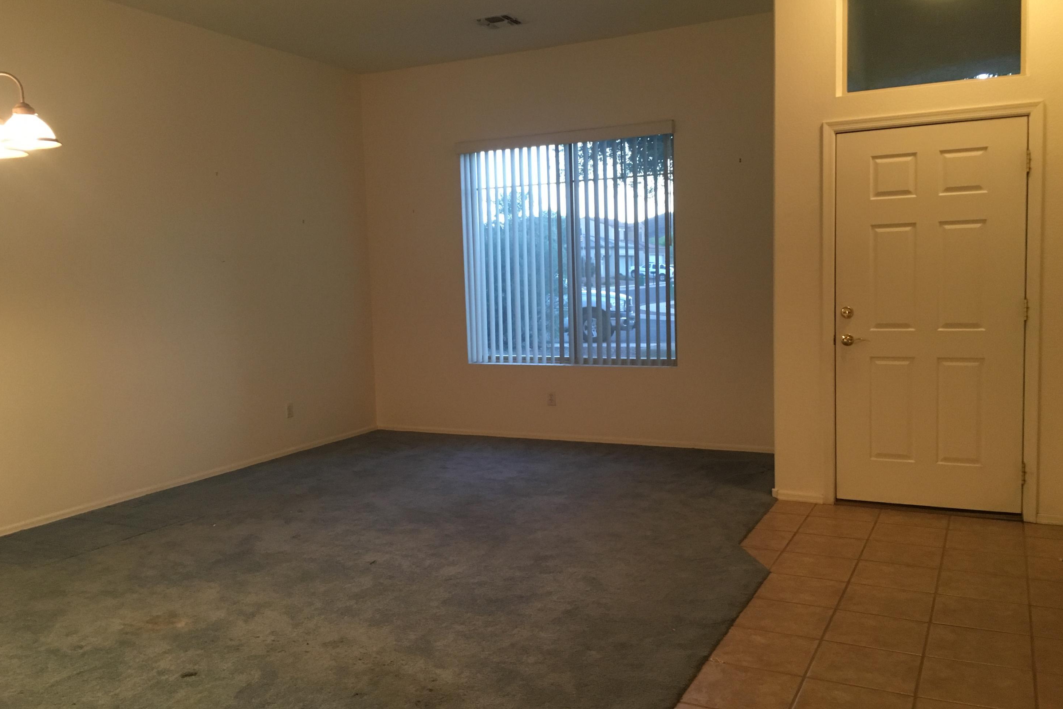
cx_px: 527
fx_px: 915
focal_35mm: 31
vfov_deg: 42.3
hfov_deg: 60.3
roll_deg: +2.3
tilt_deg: -4.6
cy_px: 356
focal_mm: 4.15
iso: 200
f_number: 2.2
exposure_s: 1/24
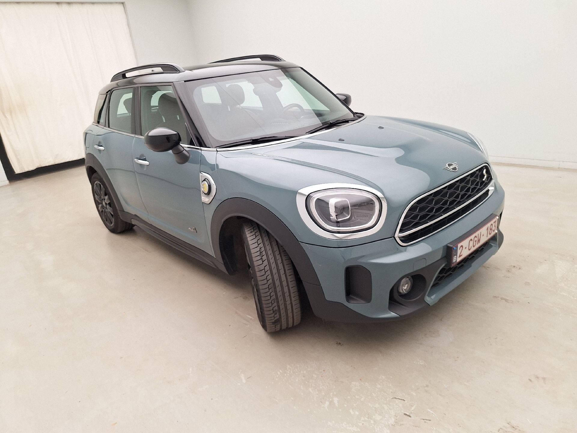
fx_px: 383
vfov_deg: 58.9
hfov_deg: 73.9
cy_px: 216
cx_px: 288
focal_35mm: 23
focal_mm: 5.54
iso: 64
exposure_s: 1/100
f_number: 1.8
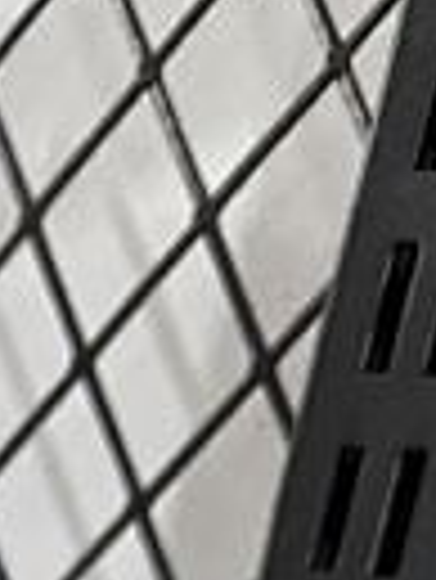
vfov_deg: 10.3
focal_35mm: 149
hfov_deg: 9.3
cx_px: -467
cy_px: 1628
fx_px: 2498
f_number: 1.78
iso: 160
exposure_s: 1/100
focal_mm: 6.76
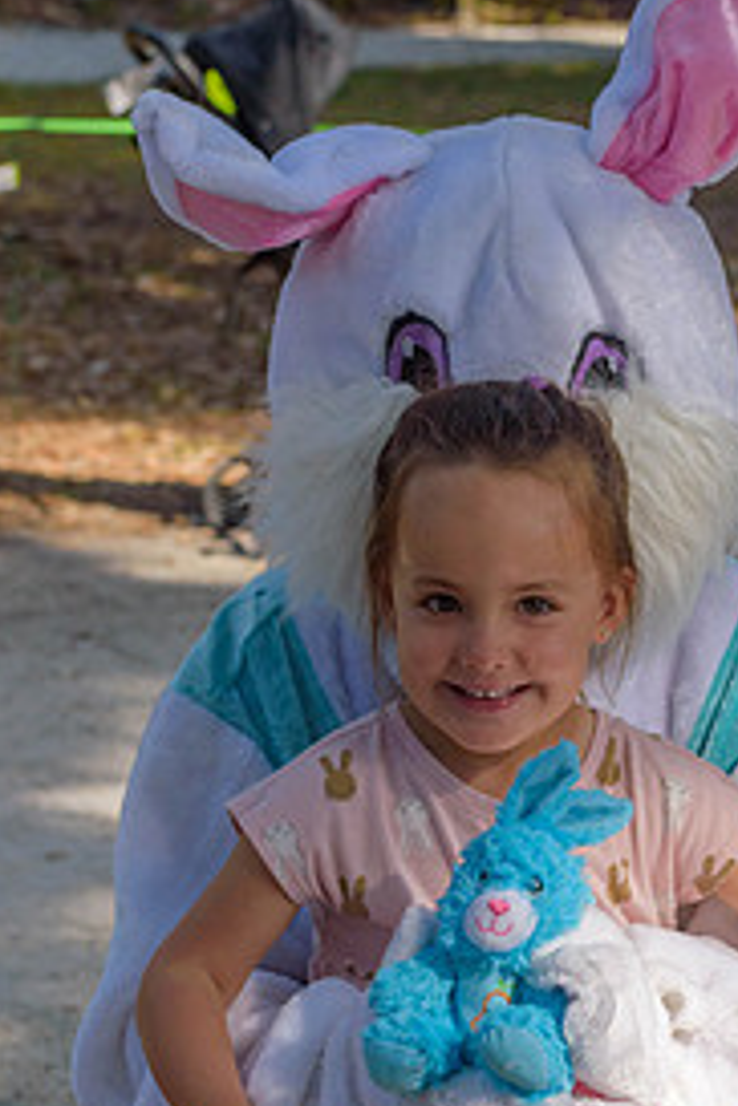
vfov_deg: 11.9
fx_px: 5319
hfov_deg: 7.9
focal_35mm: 173
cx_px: 523
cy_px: 814
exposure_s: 1/640
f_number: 6.3
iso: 200
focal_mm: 70
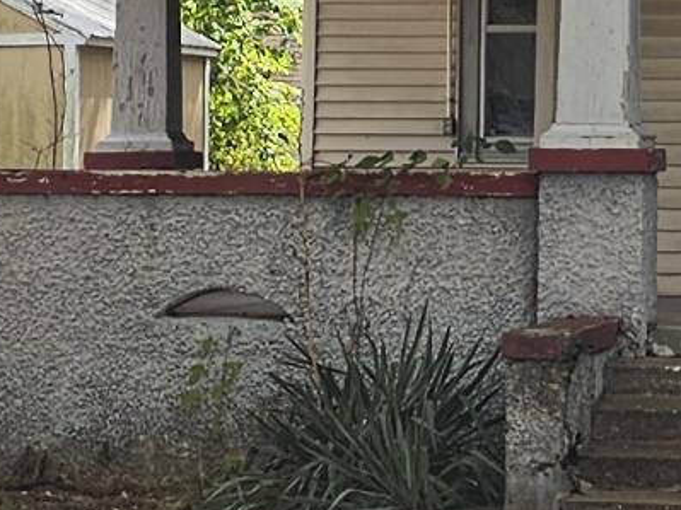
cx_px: 760
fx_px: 3402
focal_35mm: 173
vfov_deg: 8.5
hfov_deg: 11.3
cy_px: 20
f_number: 1.7
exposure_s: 1/417
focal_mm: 6.3
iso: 10
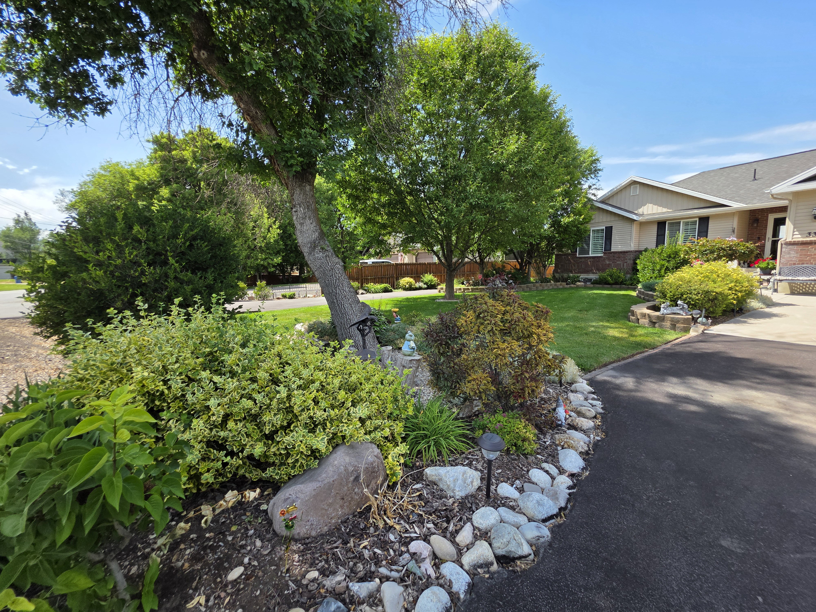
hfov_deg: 106.2
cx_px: 408
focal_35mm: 13
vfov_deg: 89.9
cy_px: 306
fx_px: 306
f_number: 1.9
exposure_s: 1/864
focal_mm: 2.2
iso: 40
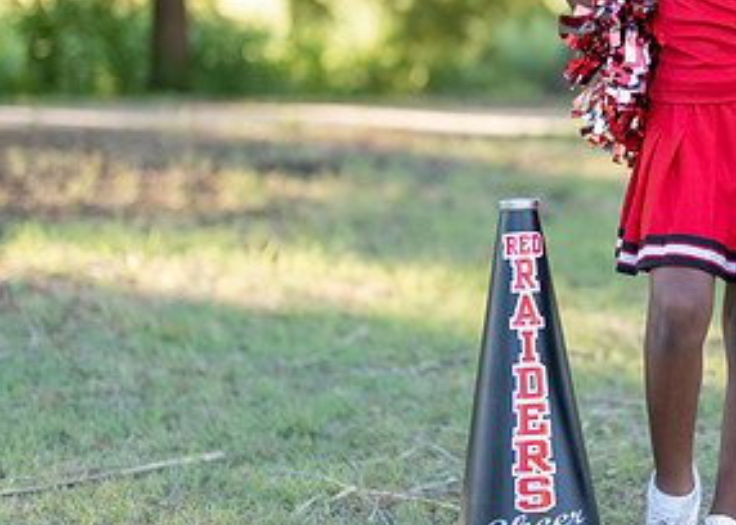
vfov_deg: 12.5
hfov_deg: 17.2
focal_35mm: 114
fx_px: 2382
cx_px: 725
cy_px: 113
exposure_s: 1/800
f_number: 1.2
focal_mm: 50
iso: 100
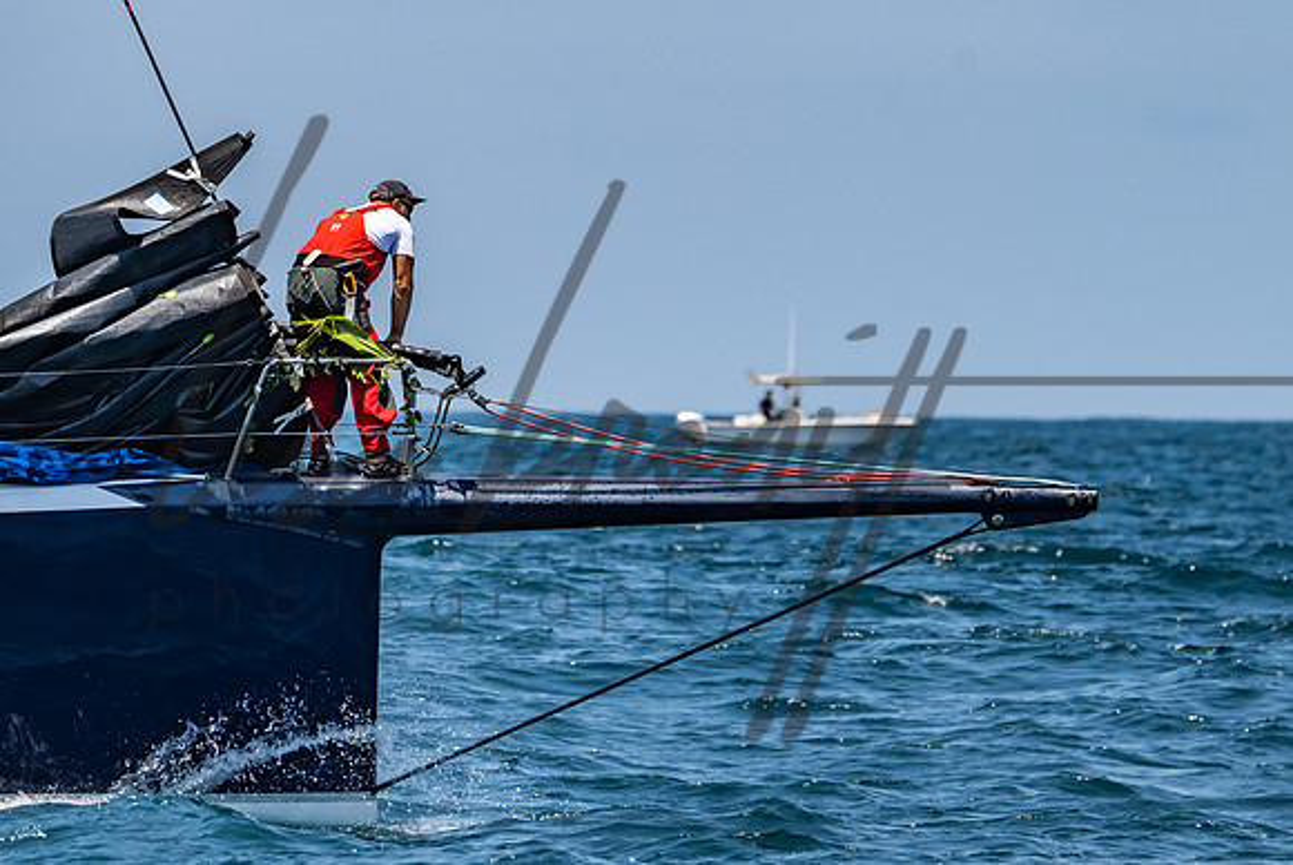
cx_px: 766
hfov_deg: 4.1
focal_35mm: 498
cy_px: 229
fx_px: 17902
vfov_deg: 2.8
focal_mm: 300
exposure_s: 1/1600
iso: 320
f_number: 5.6
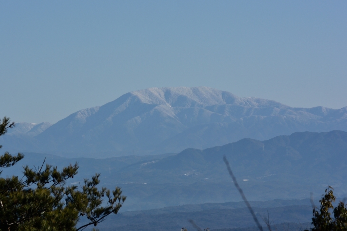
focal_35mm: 276
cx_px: 174
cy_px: 116
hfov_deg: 7.5
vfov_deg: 5.0
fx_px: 2661
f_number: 8
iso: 160
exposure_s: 1/800
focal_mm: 102.4
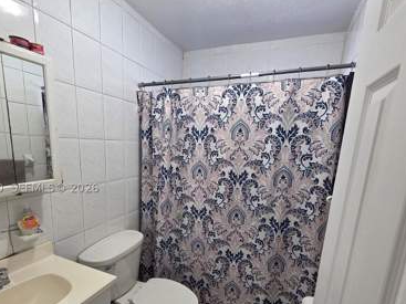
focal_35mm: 17
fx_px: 199
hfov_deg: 91.0
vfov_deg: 73.6
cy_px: 188
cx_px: 200
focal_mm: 2.2
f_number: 2.2
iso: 320
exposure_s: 1/120
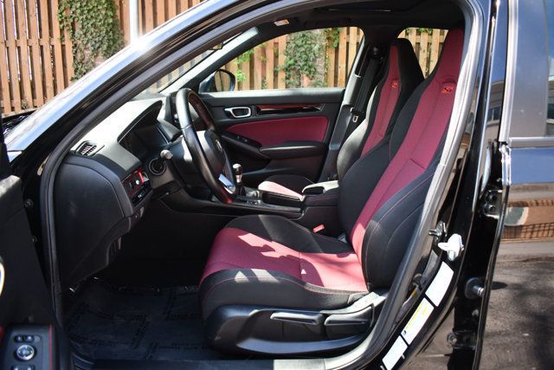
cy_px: 185
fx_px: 416
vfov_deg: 48.0
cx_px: 277
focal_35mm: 27
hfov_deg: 67.4
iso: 500
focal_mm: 18
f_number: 3.5
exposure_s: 1/250
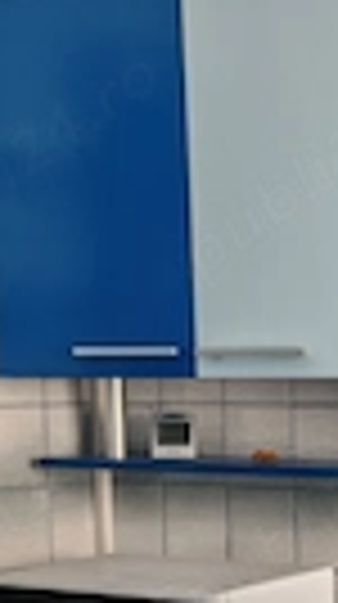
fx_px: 1407
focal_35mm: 88
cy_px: 585
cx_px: 487
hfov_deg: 13.0
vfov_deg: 23.3
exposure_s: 1/50
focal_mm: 6.67
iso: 250
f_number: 1.9
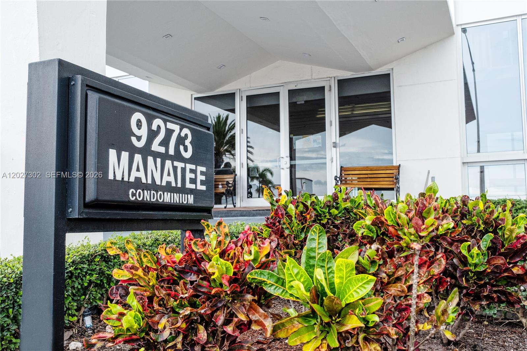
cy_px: 176
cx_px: 264
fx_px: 512
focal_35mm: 35
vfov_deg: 37.8
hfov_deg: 54.4
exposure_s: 1/125
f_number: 6.4
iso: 200
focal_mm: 23.4
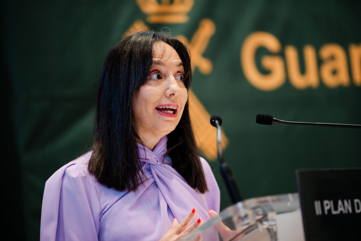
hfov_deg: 10.3
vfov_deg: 6.9
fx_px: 2005
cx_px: 180
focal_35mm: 200
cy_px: 120
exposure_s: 1/200
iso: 2000
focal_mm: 200
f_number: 2.8
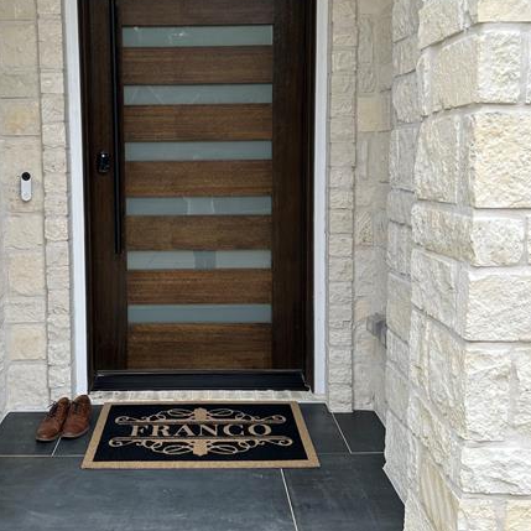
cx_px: 193
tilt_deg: -5.4
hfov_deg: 43.4
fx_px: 659
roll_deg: +0.4
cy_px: 222
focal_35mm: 38
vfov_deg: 43.7
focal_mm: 6.86
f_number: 1.78
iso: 64
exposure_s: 1/199
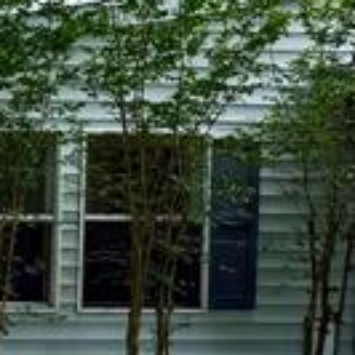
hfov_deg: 8.4
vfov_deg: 10.7
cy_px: 272
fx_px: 1891
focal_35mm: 163
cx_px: -830
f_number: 1.78
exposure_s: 1/1585
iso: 100
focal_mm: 6.76
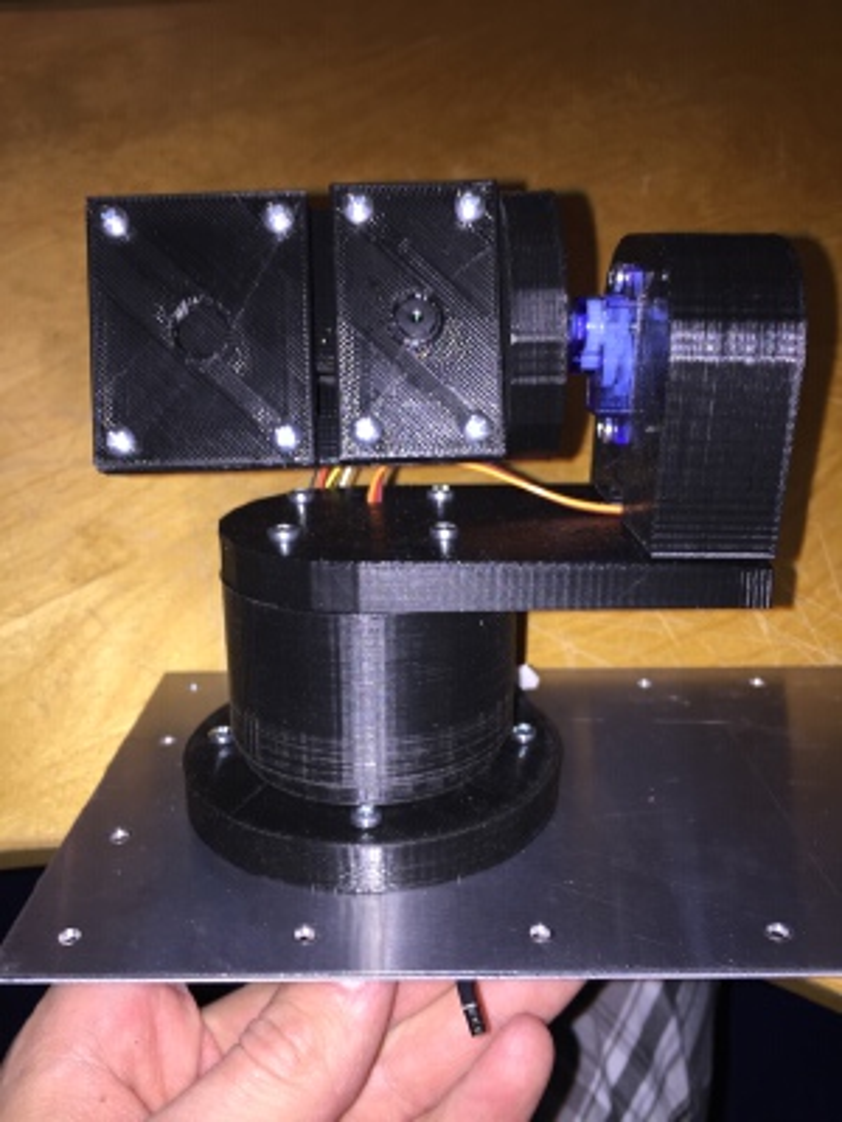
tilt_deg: -57.0
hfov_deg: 48.2
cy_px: 561
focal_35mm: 29
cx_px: 421
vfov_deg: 61.7
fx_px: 941
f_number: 2.2
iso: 32
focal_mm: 4.15
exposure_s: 1/25
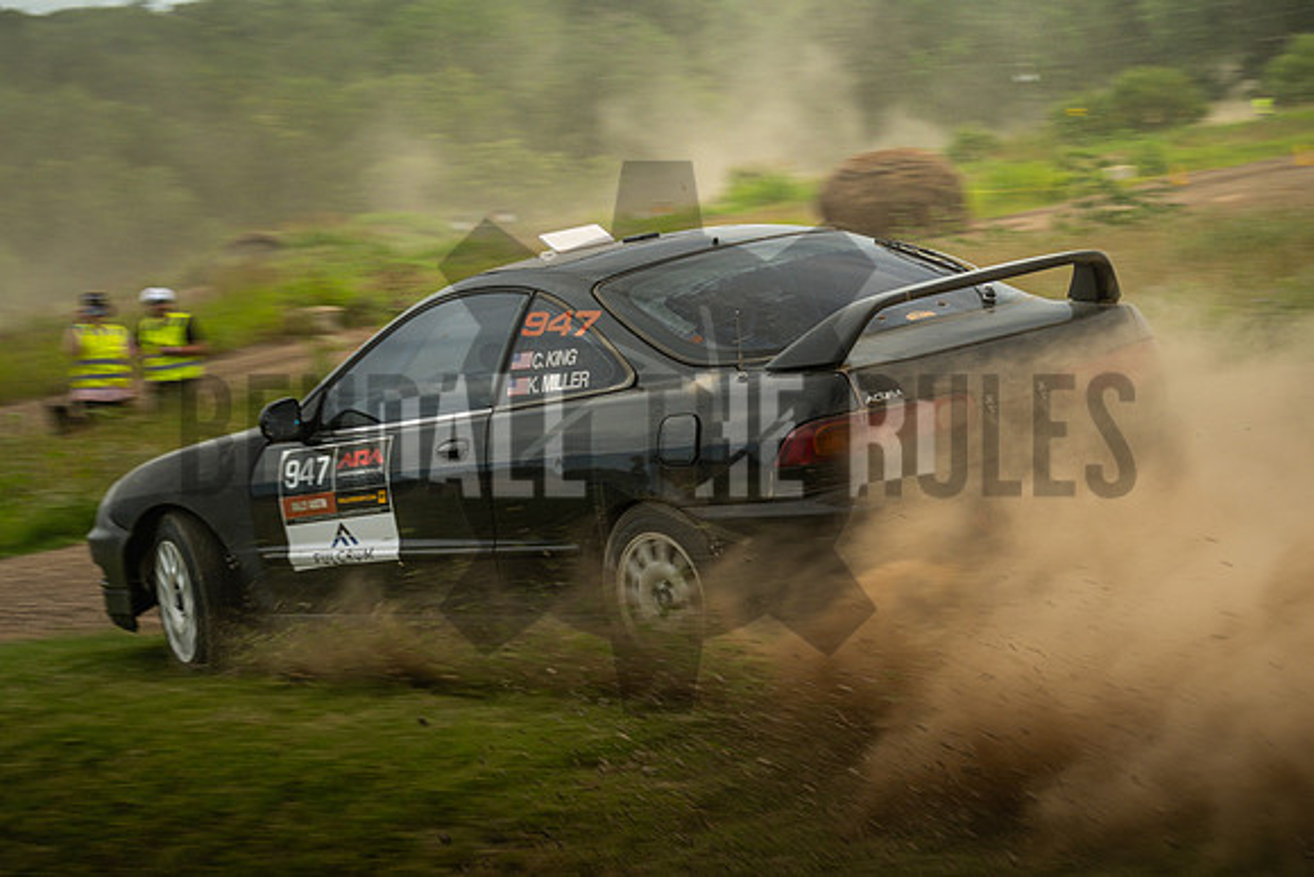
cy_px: 438
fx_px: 5476
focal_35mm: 150
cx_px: 657
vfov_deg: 9.2
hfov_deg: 13.7
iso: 160
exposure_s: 1/160
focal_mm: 100
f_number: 11
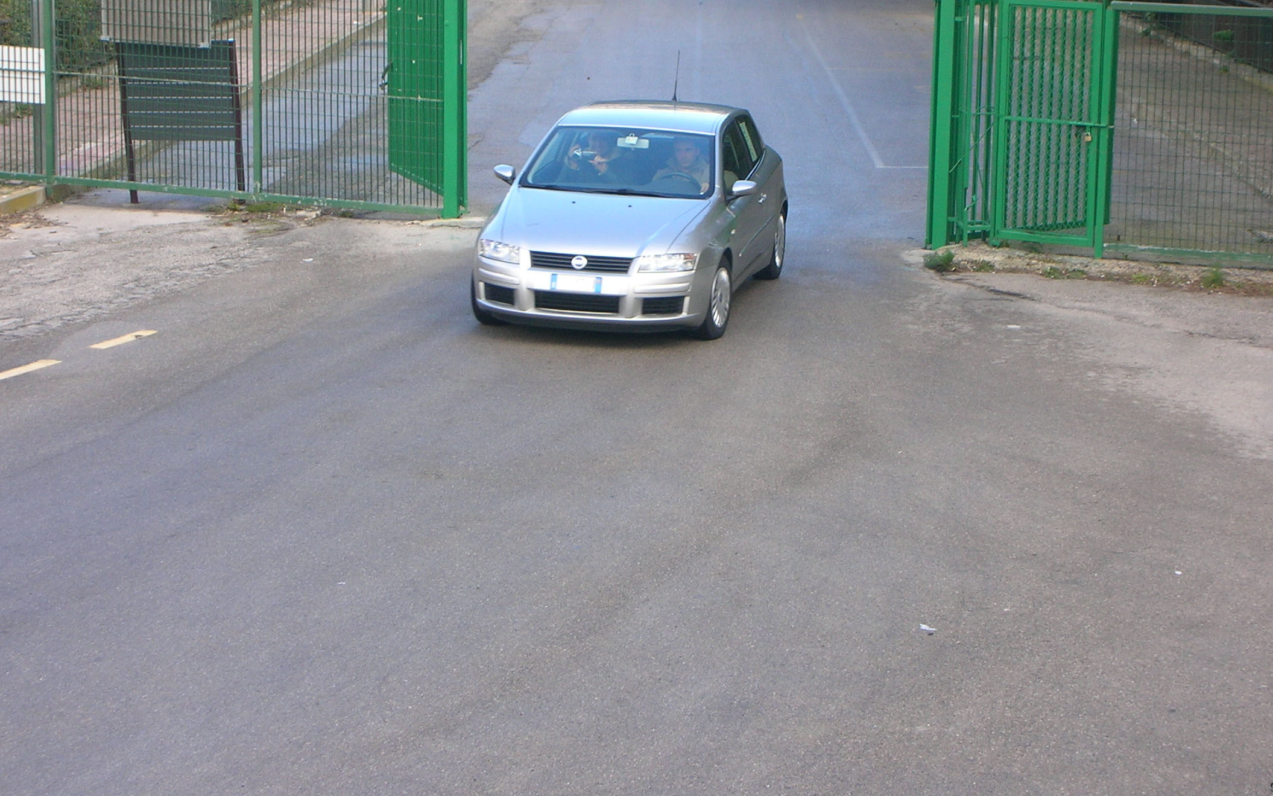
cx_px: 608
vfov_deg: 13.7
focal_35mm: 95
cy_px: 224
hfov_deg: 21.9
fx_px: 3296
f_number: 4.4
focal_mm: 12.2
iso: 50
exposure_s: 1/65.5
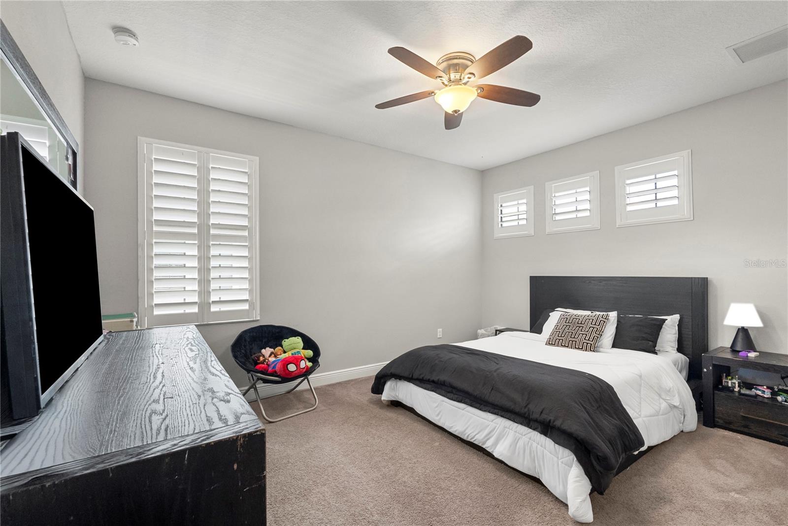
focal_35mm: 16
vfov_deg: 73.8
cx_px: 394
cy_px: 263
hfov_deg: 96.7
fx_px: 350
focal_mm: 16
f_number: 9
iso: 2000
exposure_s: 1/15
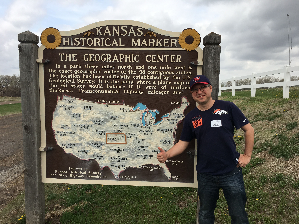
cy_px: 112
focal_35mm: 29
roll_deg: -0.4
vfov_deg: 48.2
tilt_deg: -5.7
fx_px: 250
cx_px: 150
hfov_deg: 61.7
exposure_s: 1/1479
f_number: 2.2
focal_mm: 4.15
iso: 25
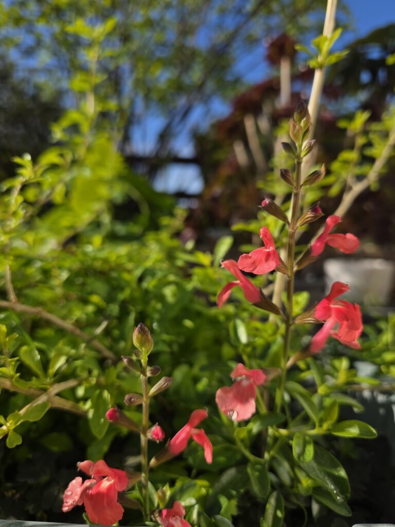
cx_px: 198
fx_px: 350
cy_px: 264
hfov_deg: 58.9
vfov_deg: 73.9
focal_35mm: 23
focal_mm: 6.3
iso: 80
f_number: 1.7
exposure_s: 1/4889
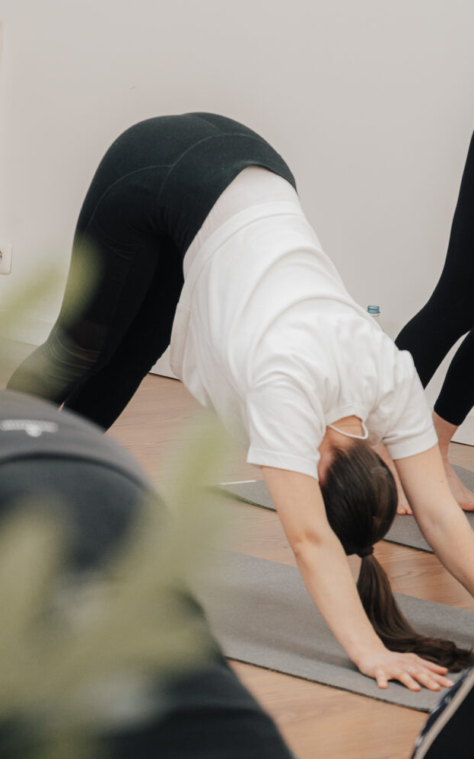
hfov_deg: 7.1
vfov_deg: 11.4
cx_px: -3
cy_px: 303
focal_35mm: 183
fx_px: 3783
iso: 400
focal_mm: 70
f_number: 4
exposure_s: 1/160
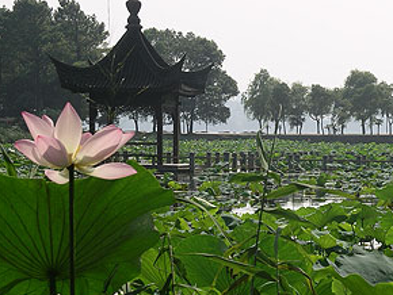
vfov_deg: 7.2
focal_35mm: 208
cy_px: 194
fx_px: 2363
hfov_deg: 9.5
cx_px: 301
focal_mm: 27.8
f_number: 5.6
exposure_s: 1/366
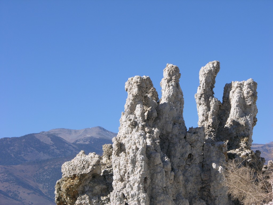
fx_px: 1025
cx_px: 136
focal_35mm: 130
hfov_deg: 15.2
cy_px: 102
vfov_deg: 11.4
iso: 50
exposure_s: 1/340
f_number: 5.4
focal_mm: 31.9
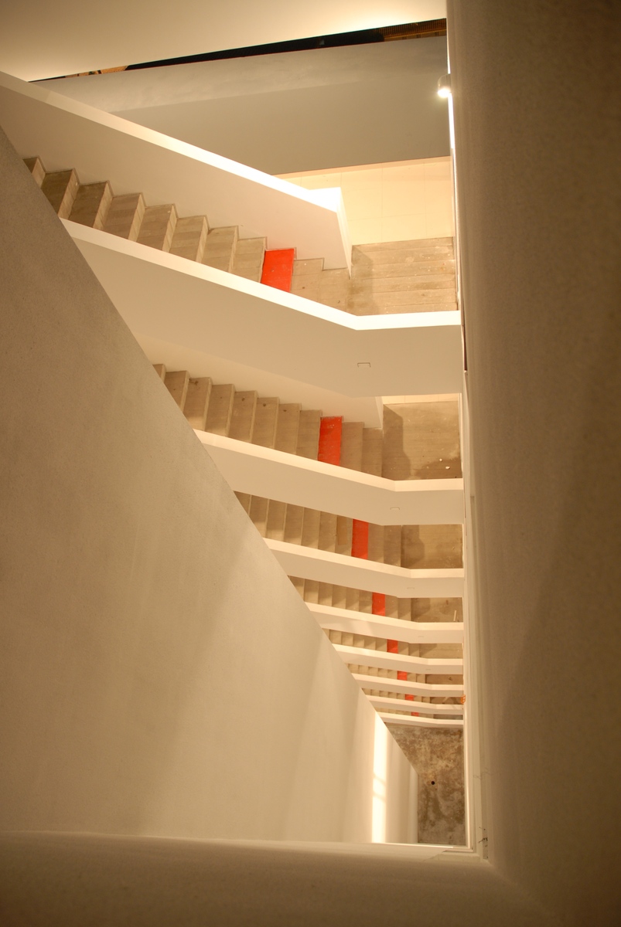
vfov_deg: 67.3
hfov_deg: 48.0
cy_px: 464
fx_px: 697
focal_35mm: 27
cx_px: 310
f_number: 4
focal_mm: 18
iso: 320
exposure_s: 1.3
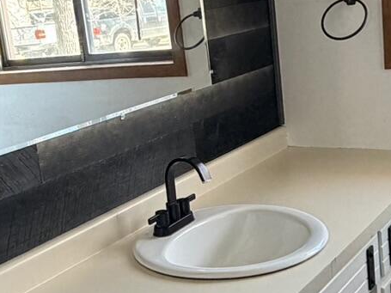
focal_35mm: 63
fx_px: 711
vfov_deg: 23.3
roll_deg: +6.6
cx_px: 176
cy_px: 131
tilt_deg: -11.4
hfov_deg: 30.7
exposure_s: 1/115
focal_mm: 2.22
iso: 320
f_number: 2.2
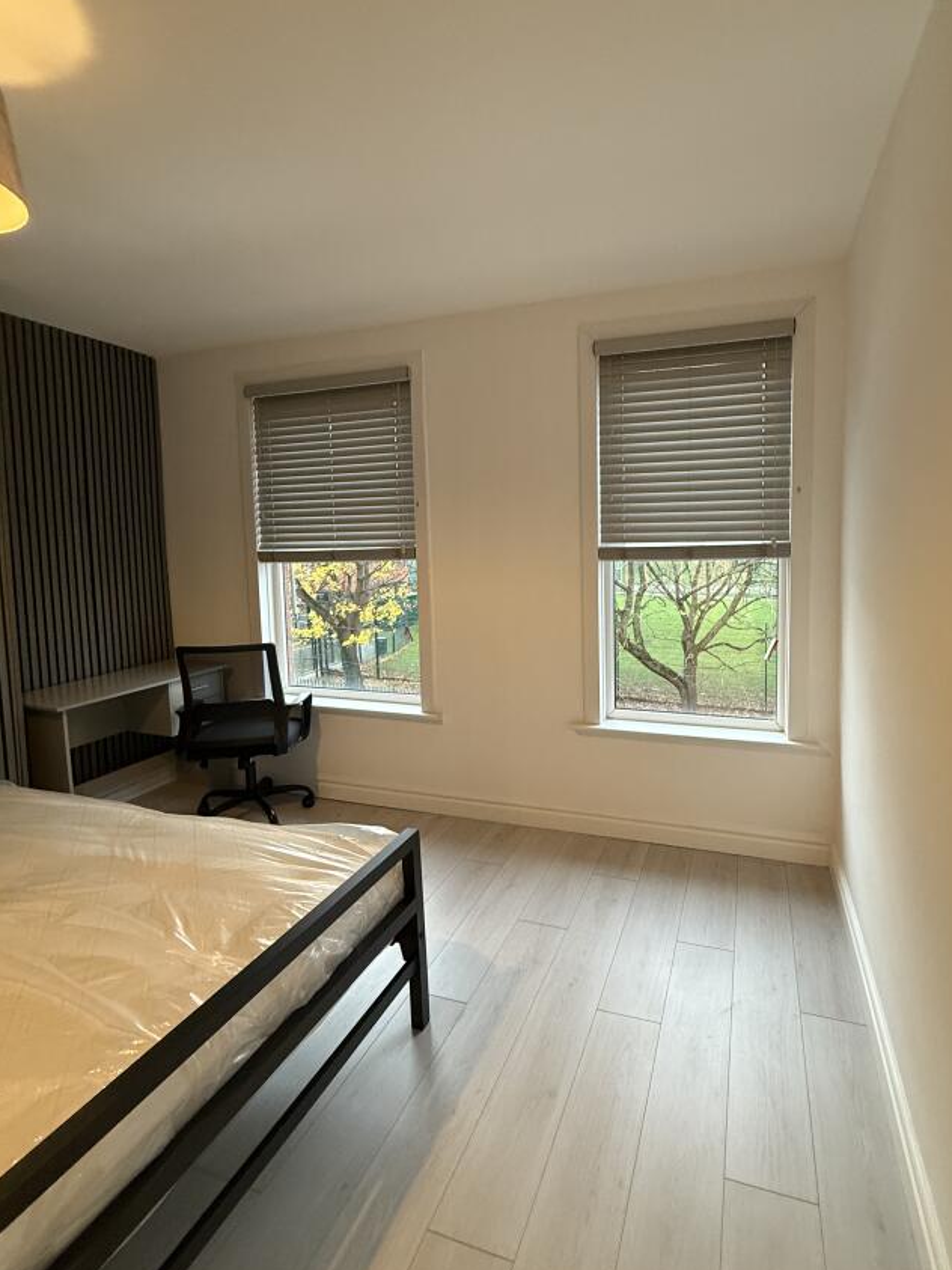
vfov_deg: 90.9
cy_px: 591
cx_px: 551
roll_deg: +0.1
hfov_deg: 74.2
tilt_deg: -3.7
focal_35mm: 17
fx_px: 624
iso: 320
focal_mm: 2.22
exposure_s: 1/50
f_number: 2.2
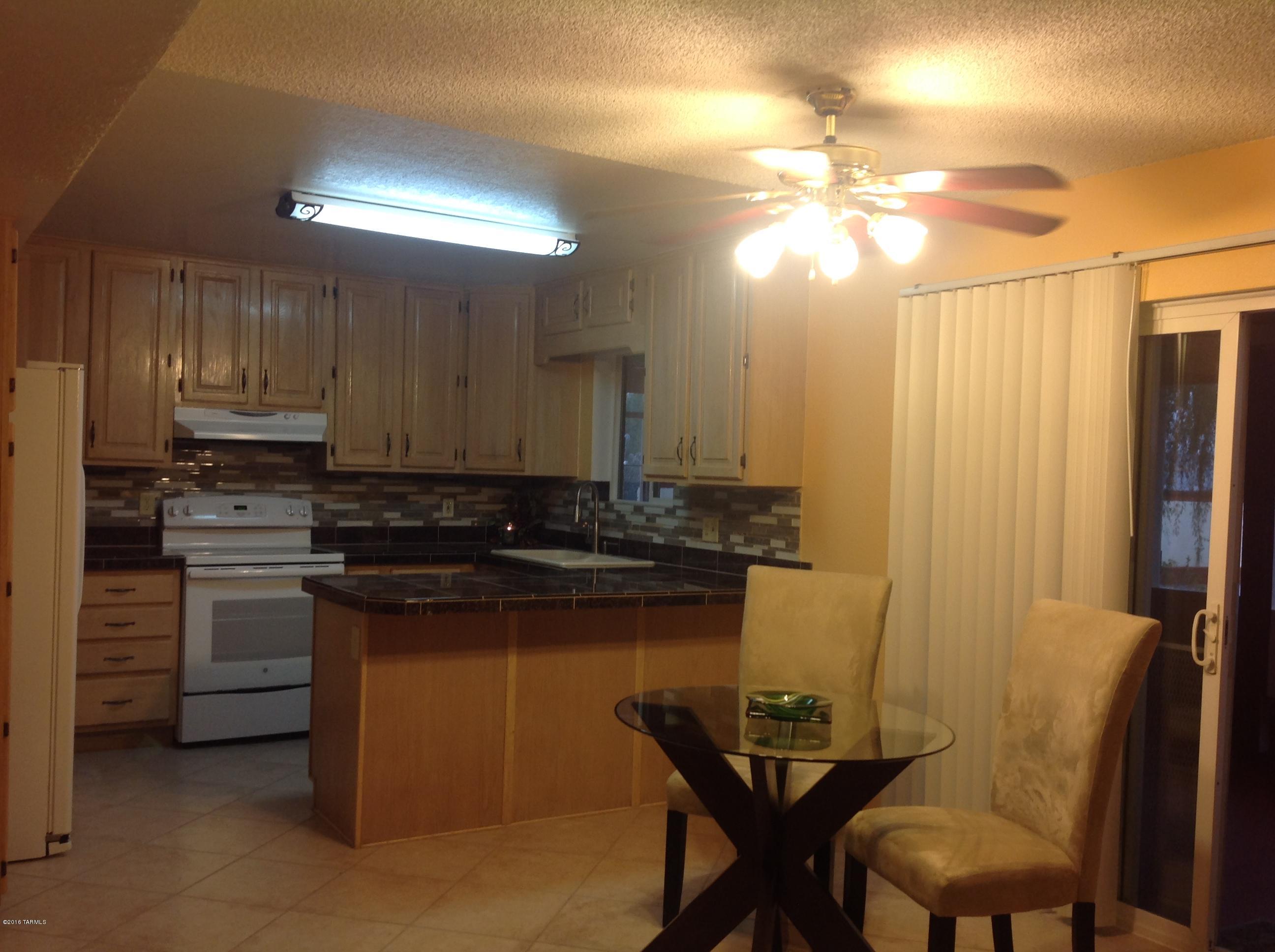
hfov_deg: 52.7
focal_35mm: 35
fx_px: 1287
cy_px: 476
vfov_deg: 40.6
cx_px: 638
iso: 50
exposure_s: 1/24
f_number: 2.4
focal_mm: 4.28
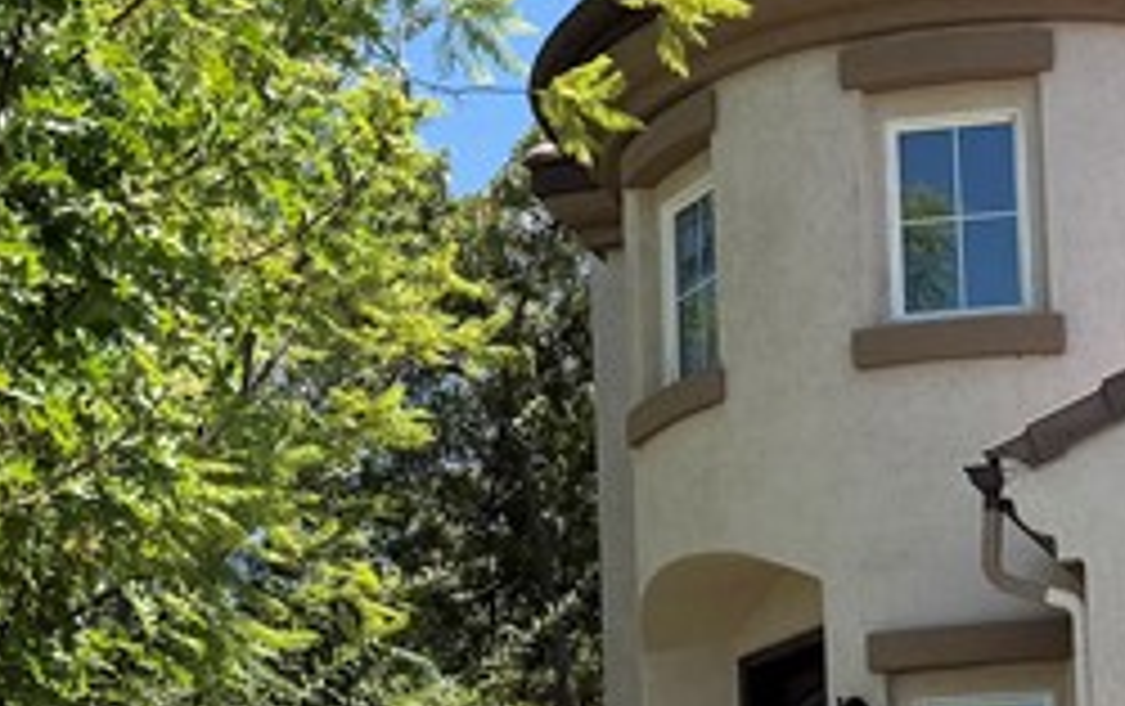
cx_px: 1017
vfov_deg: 12.4
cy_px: 755
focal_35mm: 104
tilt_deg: +9.6
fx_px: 3193
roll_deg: +2.1
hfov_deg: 19.6
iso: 80
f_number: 1.78
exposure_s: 1/2611
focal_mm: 6.76
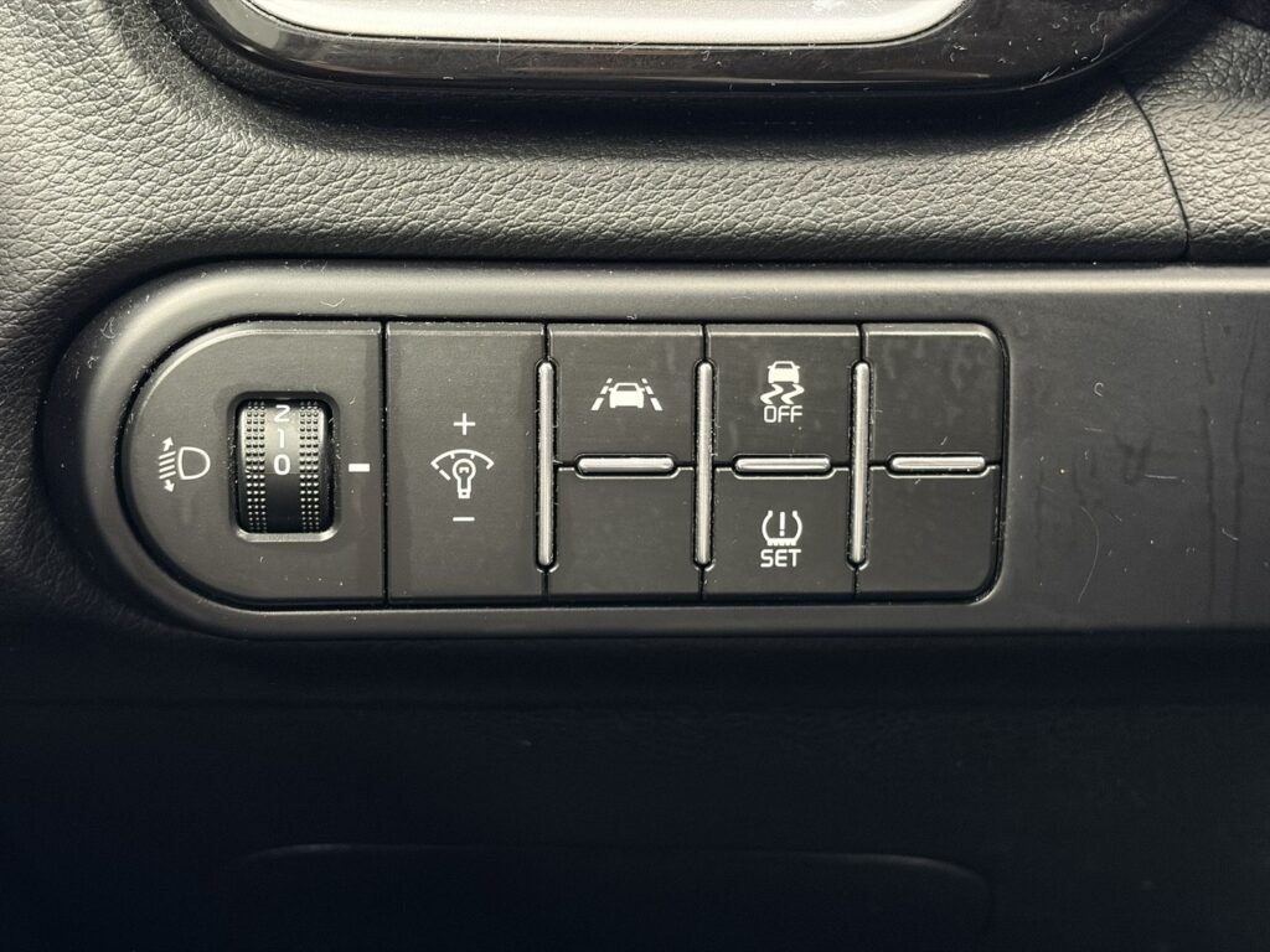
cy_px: 476
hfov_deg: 36.8
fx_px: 1908
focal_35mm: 52
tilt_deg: -26.0
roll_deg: +0.0
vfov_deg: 28.0
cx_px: 635
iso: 400
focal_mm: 5.96
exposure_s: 1/20
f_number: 1.6
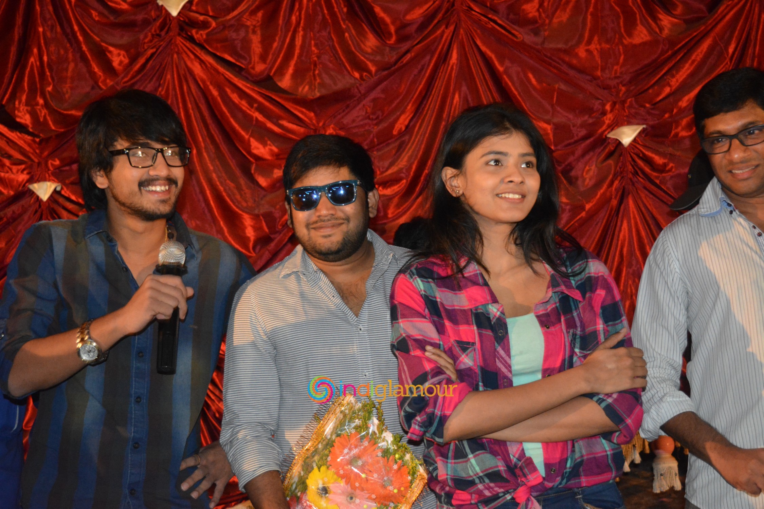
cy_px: 254
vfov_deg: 26.5
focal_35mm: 51
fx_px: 1082
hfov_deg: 38.9
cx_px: 382
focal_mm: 34
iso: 3200
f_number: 4.5
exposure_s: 1/60
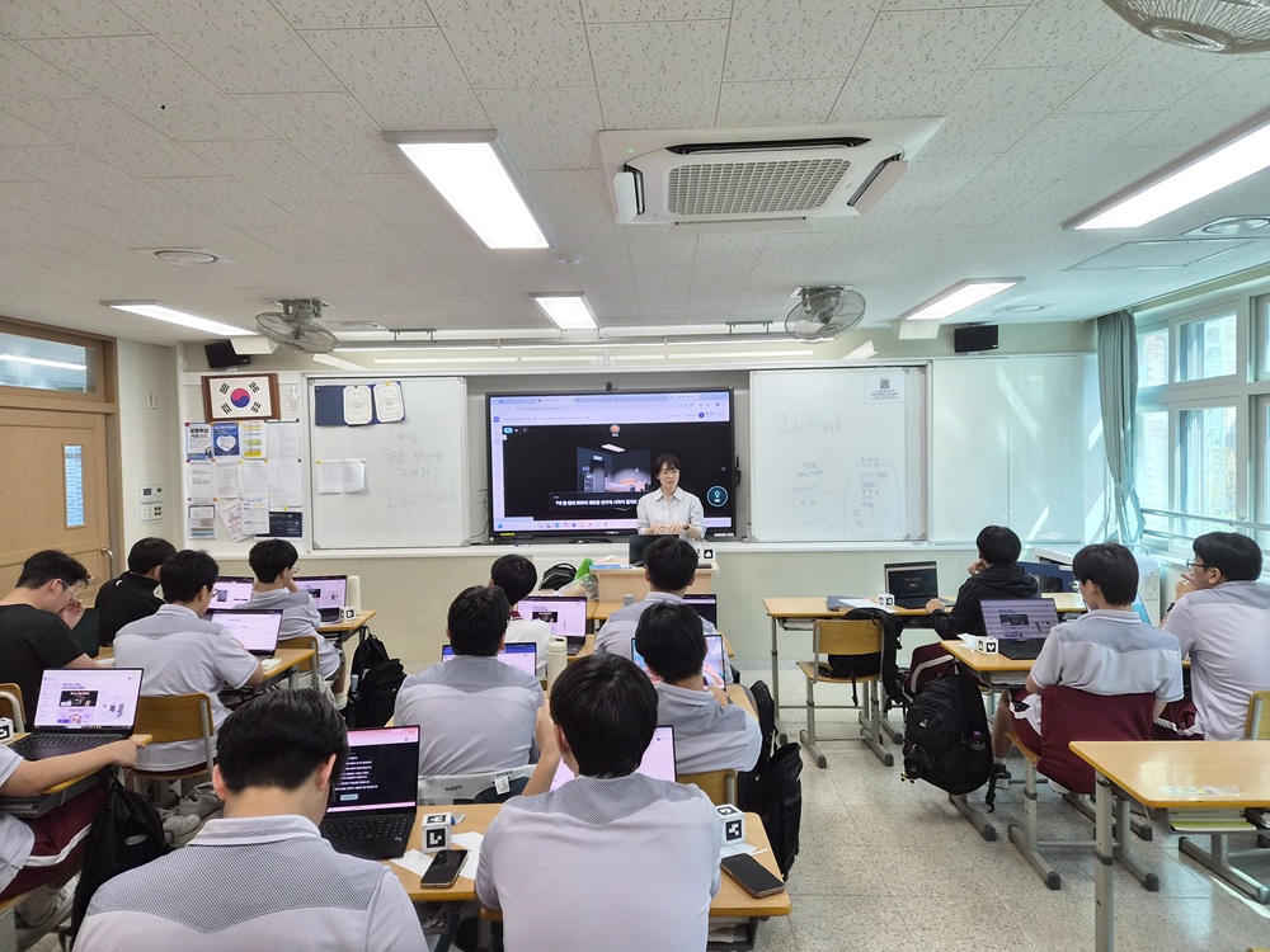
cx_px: 635
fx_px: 844
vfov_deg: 58.9
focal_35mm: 23
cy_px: 476
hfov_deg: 73.9
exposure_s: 1/120
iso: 40
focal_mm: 5.4
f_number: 1.8
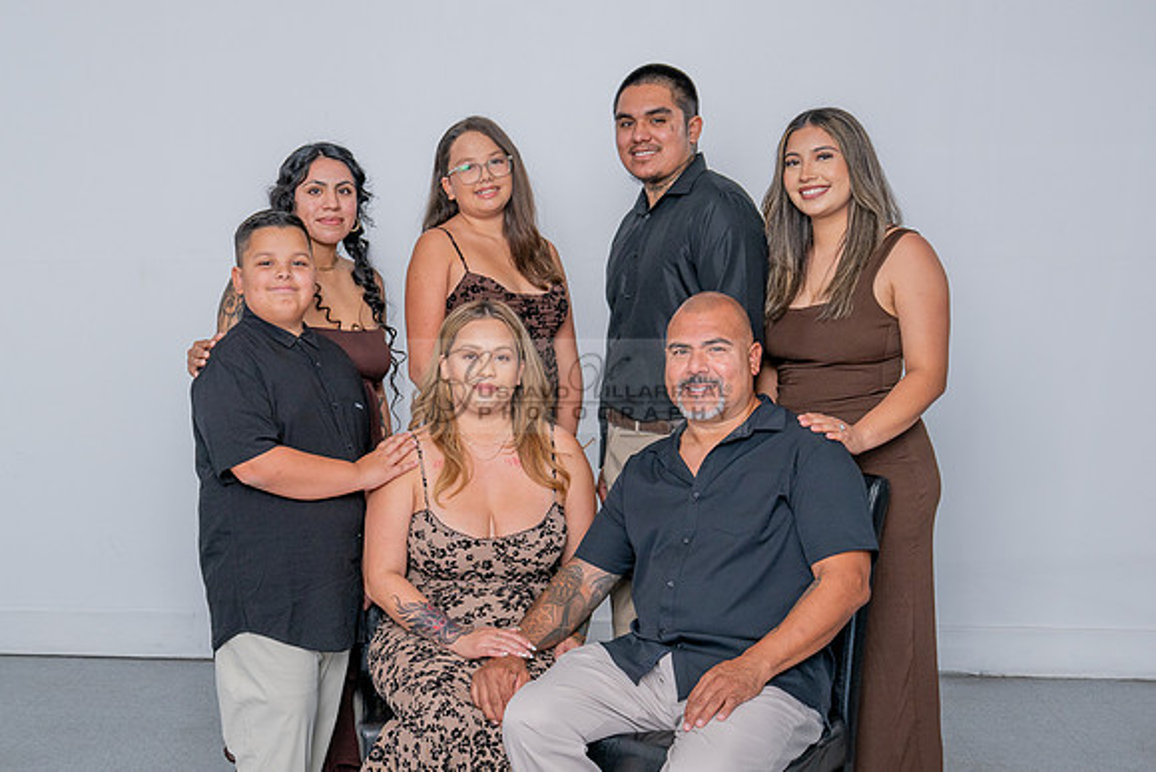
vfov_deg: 26.4
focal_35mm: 51
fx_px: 1641
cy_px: 473
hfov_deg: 38.6
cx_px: 438
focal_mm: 34
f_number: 5.6
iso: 320
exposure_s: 1/125
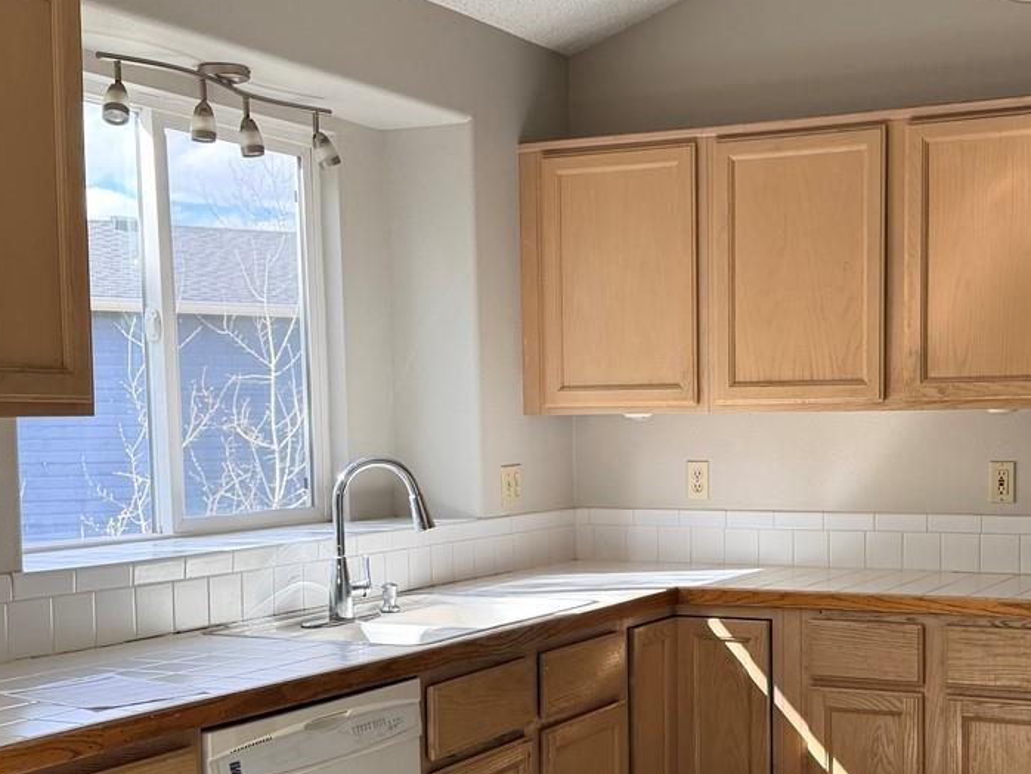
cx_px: 643
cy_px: 521
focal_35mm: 55
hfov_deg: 34.7
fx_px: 1639
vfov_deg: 26.4
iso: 100
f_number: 1.78
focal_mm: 6.76
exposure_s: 1/563
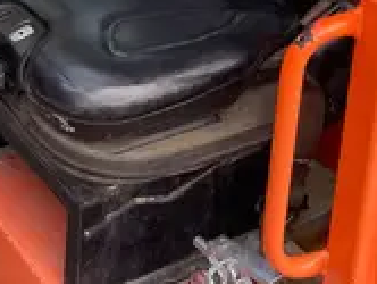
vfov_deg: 15.5
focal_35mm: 86
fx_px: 938
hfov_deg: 21.8
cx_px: -9
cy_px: -172
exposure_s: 1/121
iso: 80
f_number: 1.6
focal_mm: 4.2
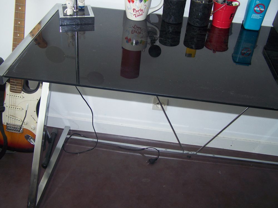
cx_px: 139
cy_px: 104
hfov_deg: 49.0
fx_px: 305
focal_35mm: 38
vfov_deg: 37.7
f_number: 2.8
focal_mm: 6.3
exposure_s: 1/60
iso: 80
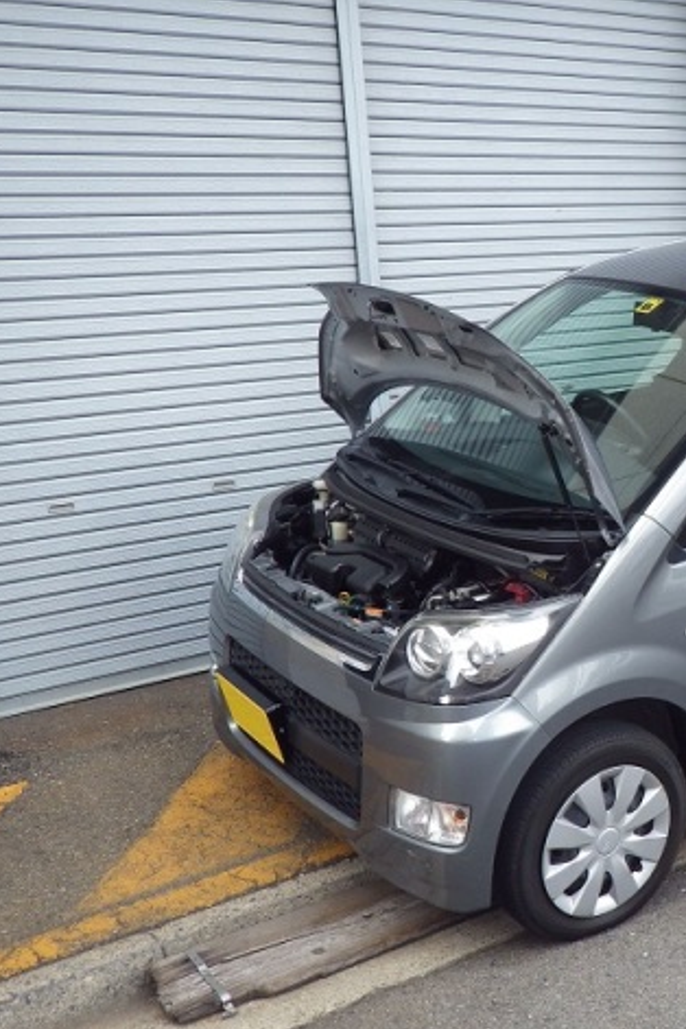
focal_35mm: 48
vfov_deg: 41.1
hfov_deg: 26.6
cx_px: 686
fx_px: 1372
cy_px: 522
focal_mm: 6.1
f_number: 3.8
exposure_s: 1/125
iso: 125
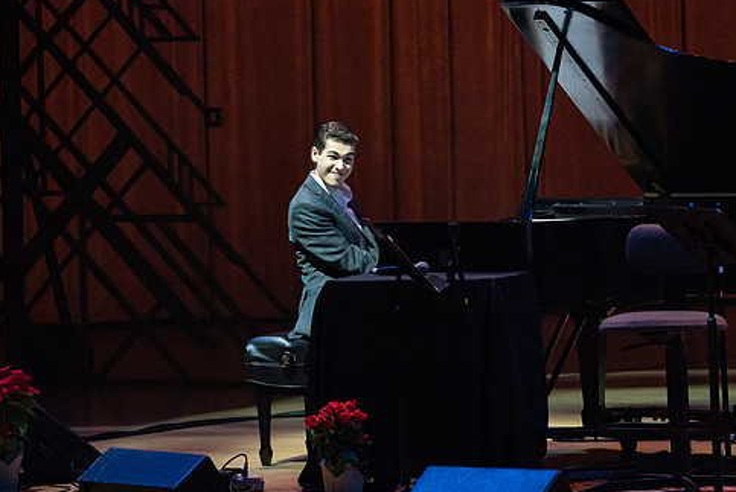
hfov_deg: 6.3
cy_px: 178
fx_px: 6732
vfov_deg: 4.2
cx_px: 350
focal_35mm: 329
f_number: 6.3
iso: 2500
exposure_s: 1/250
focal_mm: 200
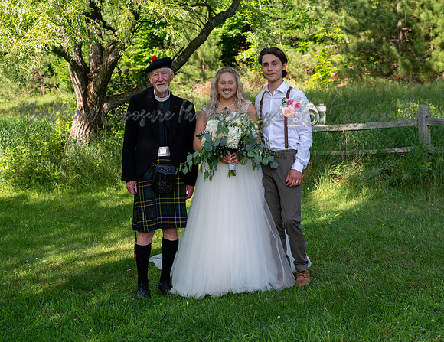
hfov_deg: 32.7
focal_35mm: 58
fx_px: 757
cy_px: 171
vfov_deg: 25.5
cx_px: 229
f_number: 5
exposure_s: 1/250
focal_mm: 53
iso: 200
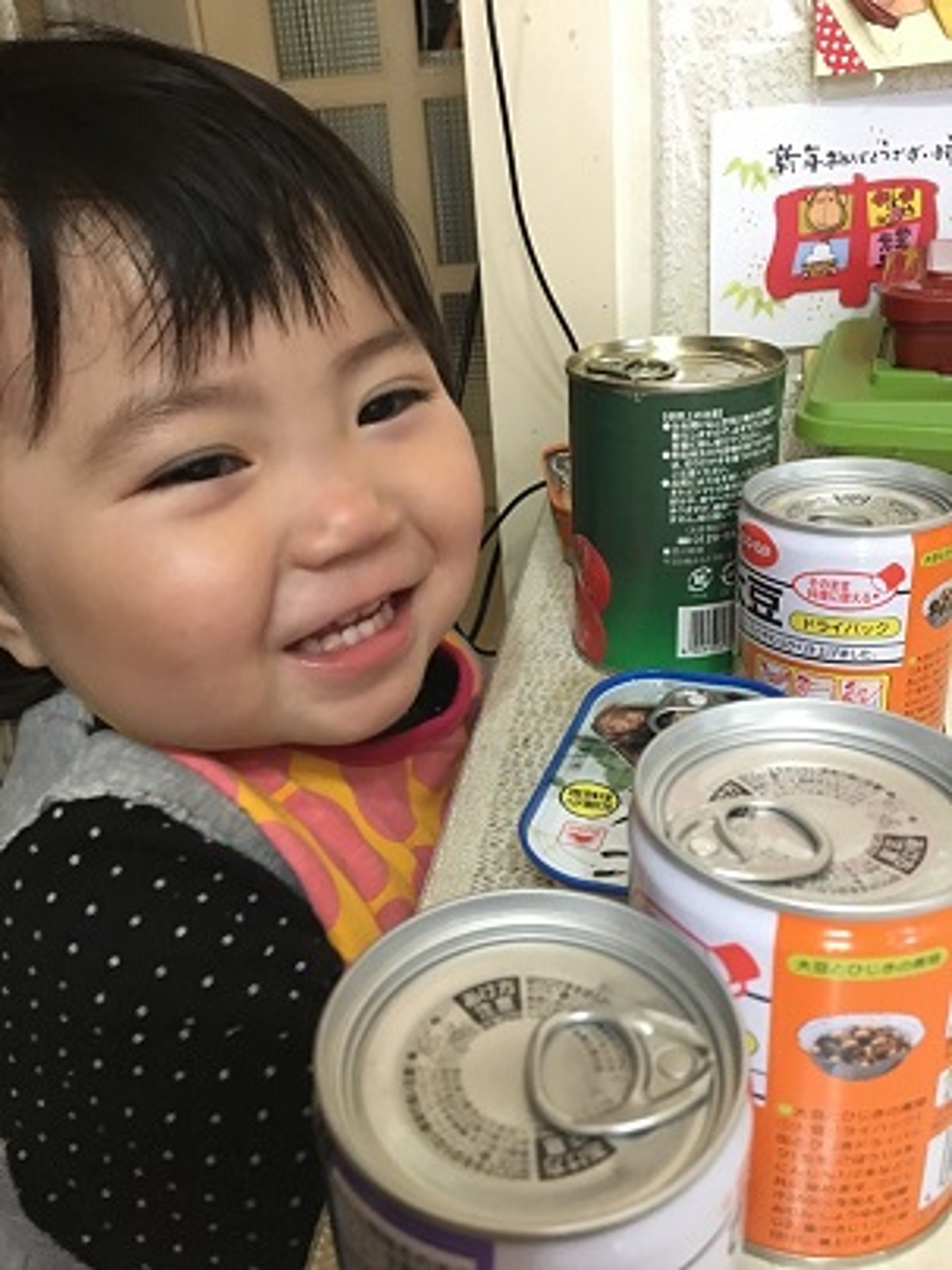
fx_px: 1063
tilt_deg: -25.7
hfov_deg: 48.2
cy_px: 635
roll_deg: +5.5
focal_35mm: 29
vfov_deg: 61.7
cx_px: 476
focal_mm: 4.15
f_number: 2.2
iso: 100
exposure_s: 1/10
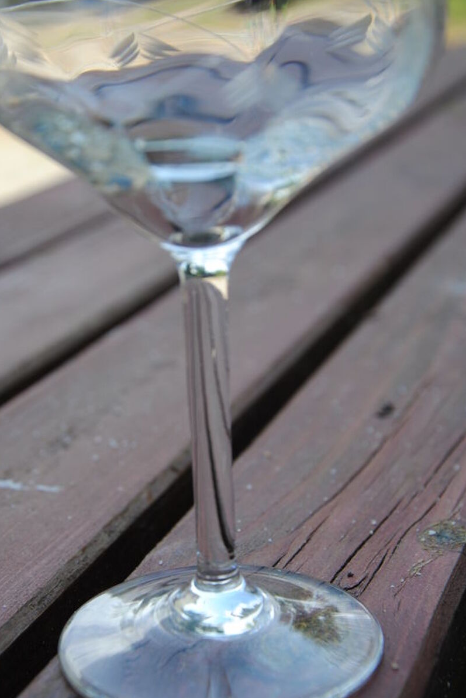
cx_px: 203
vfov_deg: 25.7
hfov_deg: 17.3
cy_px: 357
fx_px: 1531
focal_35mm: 79
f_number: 6.3
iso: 100
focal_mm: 42
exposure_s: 1/160
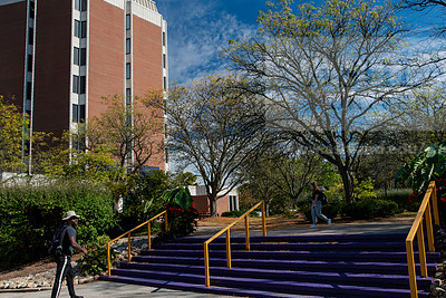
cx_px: 232
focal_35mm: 29
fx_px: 359
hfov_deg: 63.6
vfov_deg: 44.9
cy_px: 172
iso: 400
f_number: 7.1
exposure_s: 1/320
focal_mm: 20
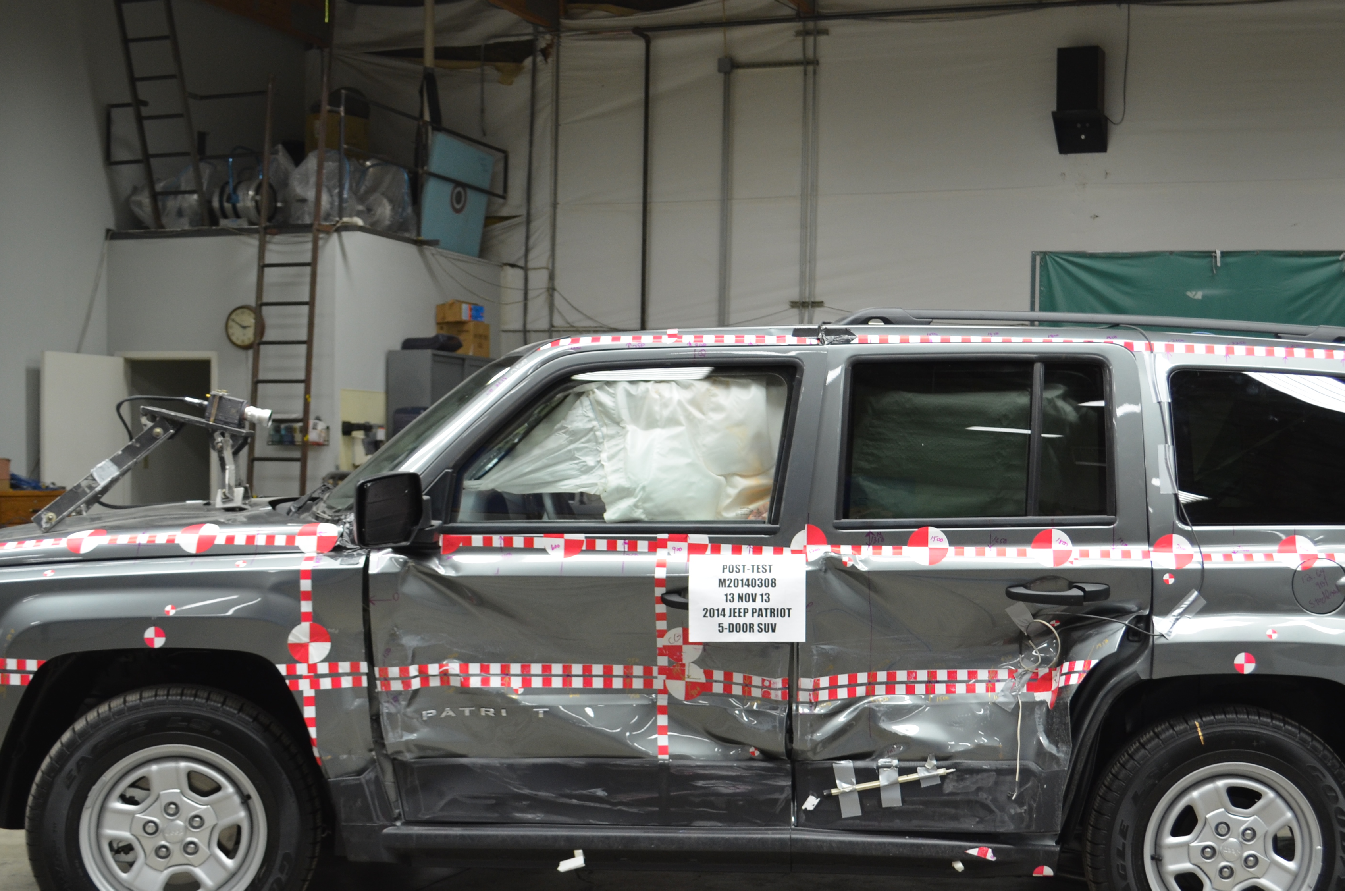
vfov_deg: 27.8
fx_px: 1790
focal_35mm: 48
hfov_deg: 41.0
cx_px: 804
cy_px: 586
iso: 400
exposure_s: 1/80
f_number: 4.5
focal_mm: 22
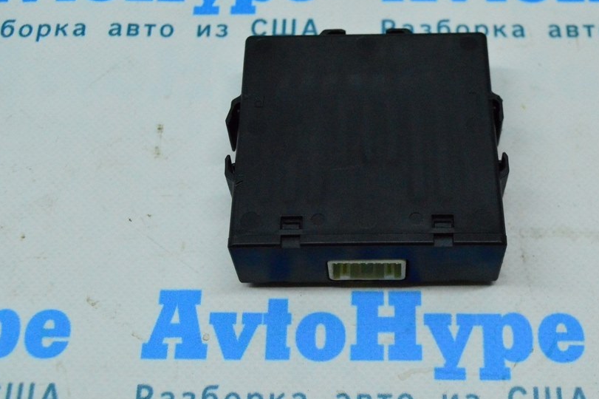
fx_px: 881
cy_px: 193
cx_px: 355
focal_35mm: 53
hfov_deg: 37.4
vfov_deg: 25.5
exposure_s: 1/800
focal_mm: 28
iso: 6400
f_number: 6.3
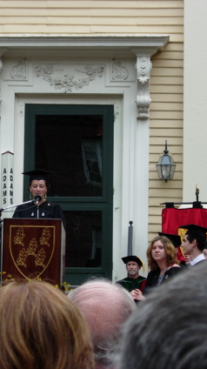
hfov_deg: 7.3
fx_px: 1613
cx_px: 38
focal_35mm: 165
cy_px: 184
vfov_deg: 13.0
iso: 64
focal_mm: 23.4
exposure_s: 1/136
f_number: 4.9
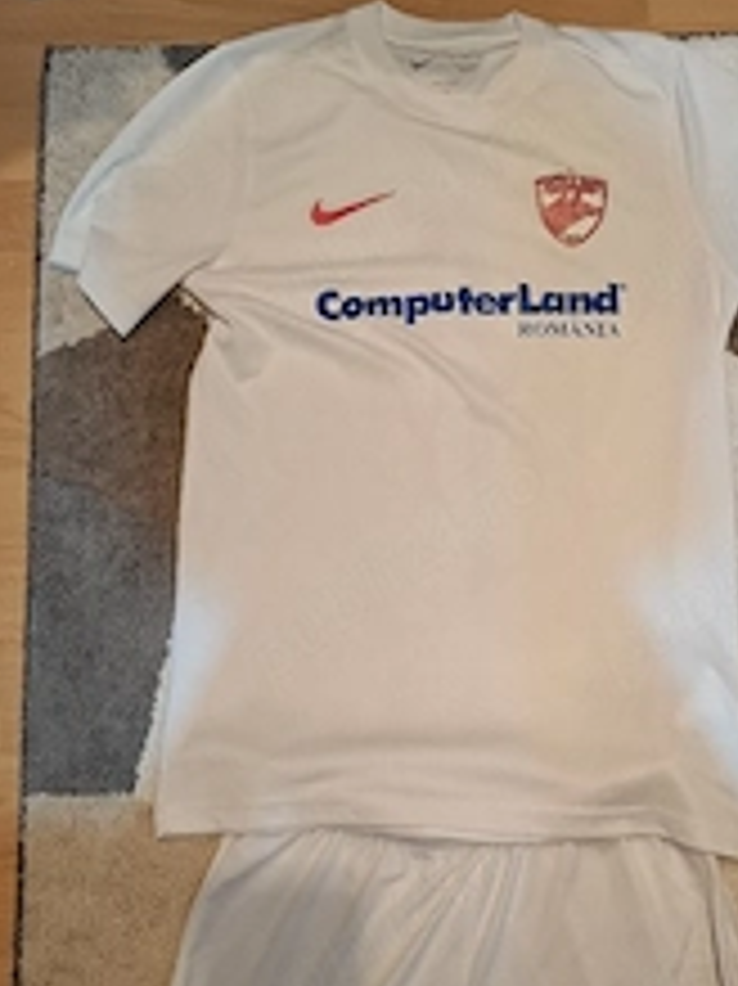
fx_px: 1195
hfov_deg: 34.0
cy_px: 626
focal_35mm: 42
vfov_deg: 44.4
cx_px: 486
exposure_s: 1/25
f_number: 1.8
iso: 320
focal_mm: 5.54
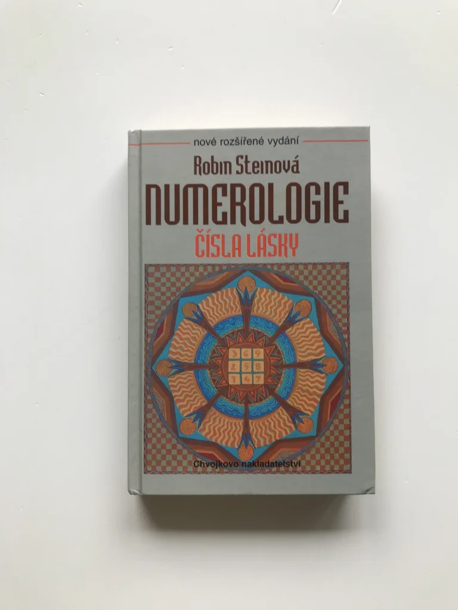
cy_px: 305
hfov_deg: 49.7
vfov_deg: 63.4
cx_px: 229
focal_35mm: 28
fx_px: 494
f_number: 1.8
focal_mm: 3.99
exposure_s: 1/50
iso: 25
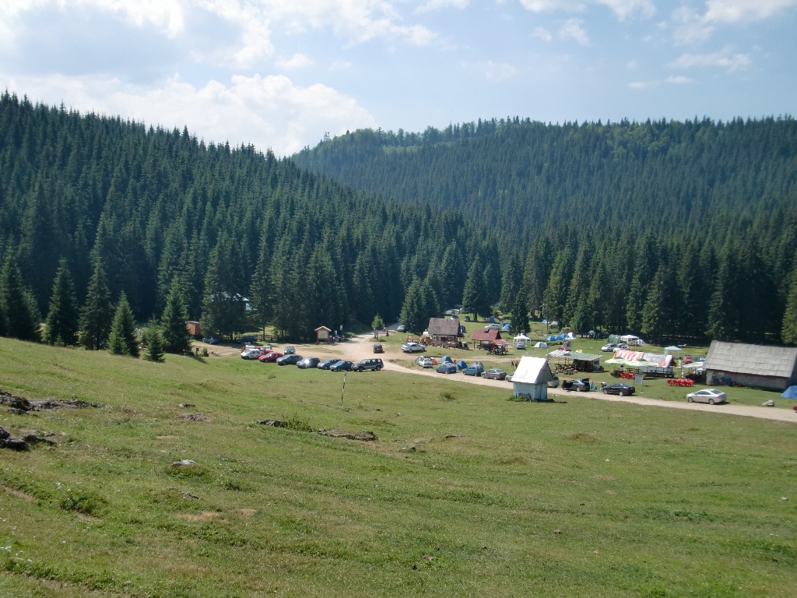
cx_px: 398
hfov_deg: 49.0
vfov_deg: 37.7
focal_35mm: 38
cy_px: 299
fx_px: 875
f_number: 3.9
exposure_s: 1/640
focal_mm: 6.66
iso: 64
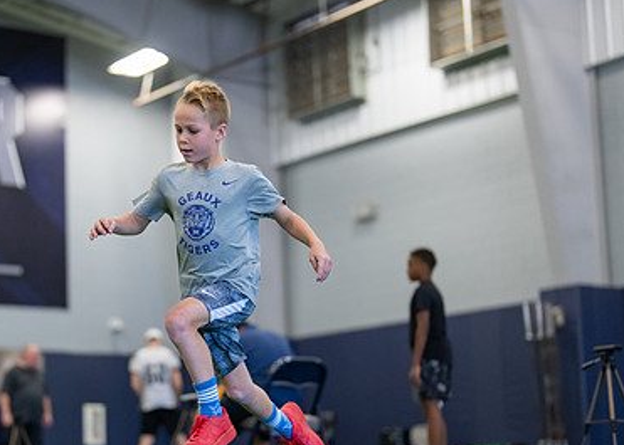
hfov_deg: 24.1
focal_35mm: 82
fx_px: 1453
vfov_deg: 17.4
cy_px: 289
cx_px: 209
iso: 1600
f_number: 1.2
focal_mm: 50
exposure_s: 1/1000
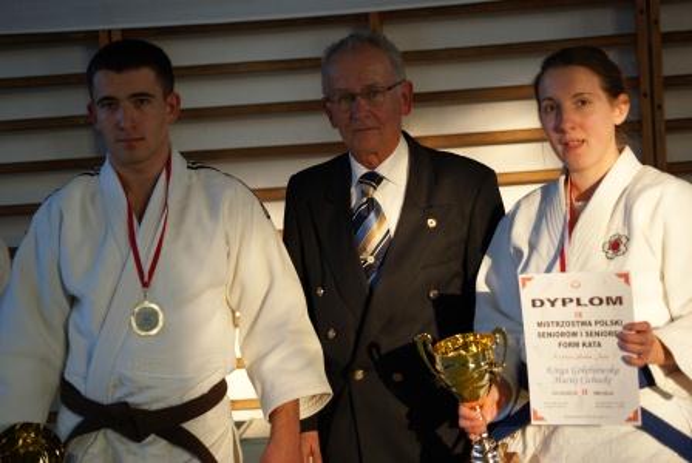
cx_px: 346
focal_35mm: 105
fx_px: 2021
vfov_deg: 13.1
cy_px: 232
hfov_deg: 19.4
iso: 250
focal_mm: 70
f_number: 4
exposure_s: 1/125
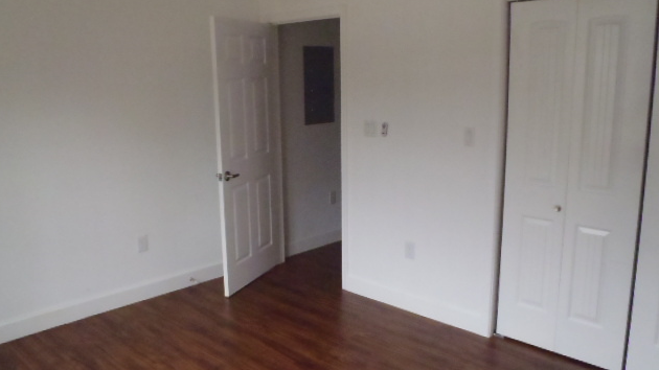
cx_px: 325
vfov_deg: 37.7
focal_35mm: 31
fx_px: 542
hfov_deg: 62.6
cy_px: 194
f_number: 3.9
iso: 800
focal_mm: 5
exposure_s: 1/200
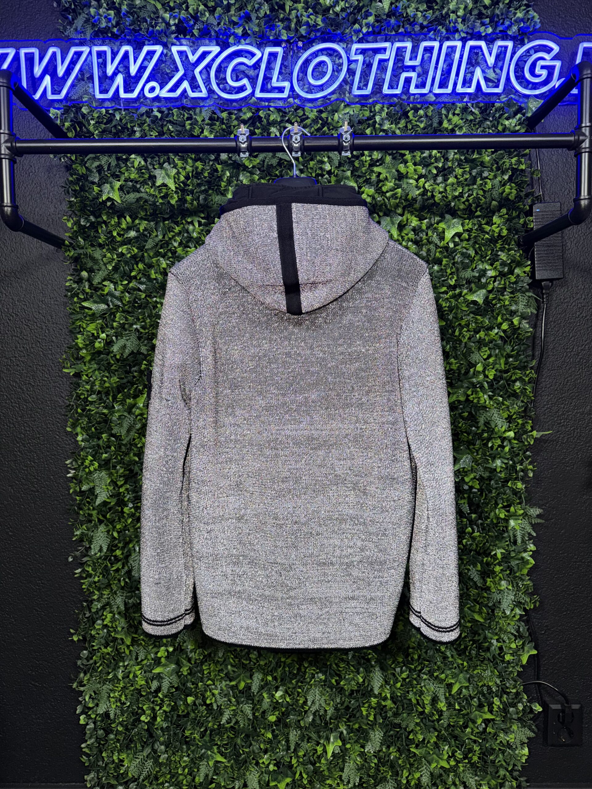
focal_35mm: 24
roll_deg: -0.8
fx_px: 547
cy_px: 394
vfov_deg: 71.6
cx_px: 296
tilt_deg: -4.2
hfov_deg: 56.8
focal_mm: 6.76
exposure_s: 1/9
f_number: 1.78
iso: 80
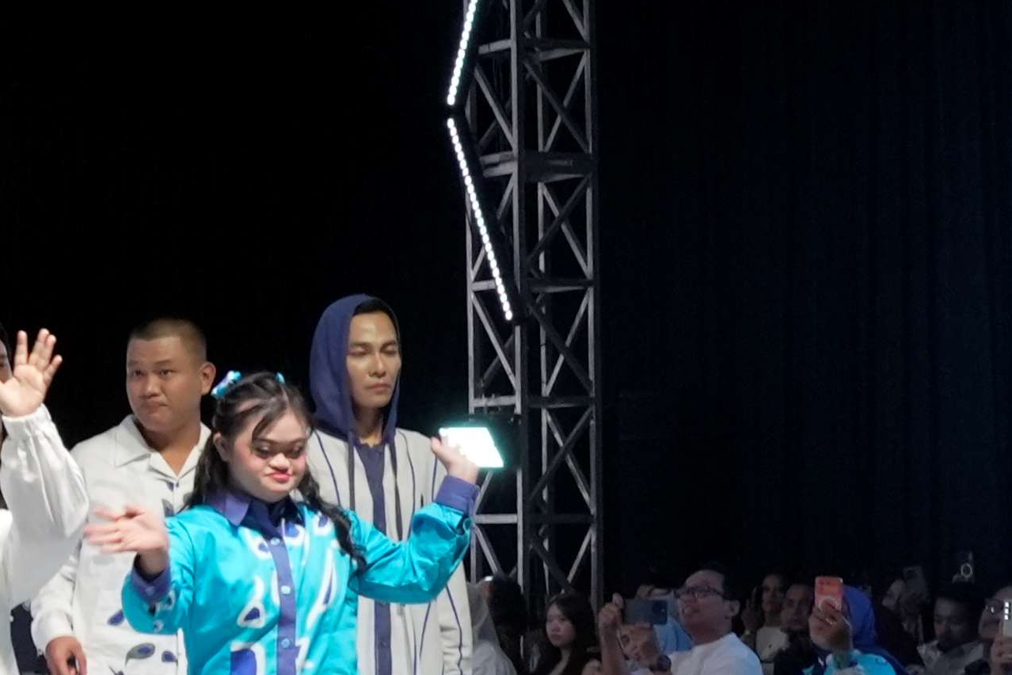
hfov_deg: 16.1
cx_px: -373
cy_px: 376
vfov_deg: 11.5
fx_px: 3345
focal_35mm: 119
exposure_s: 1/200
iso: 2000
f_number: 7.1
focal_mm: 22
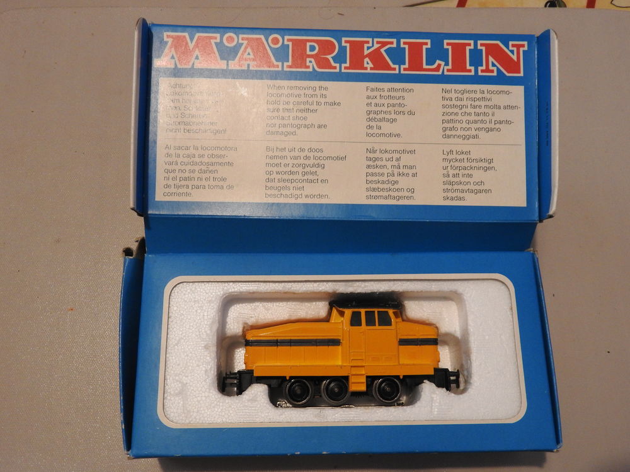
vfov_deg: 42.9
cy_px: 236
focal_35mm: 33
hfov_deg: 55.4
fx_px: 601
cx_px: 315
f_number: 3.6
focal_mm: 5.9
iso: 400
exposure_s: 1/15
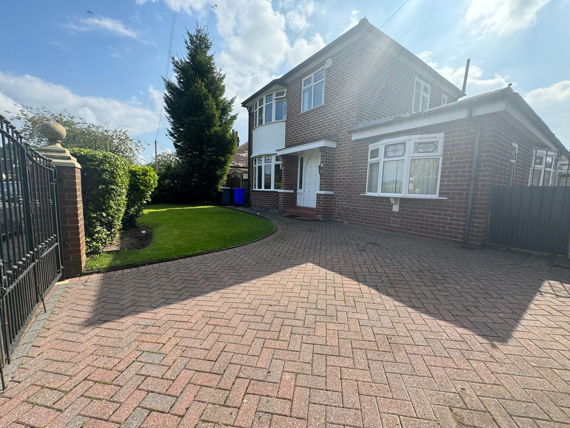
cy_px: 214
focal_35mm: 14
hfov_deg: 102.1
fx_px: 231
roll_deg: -1.5
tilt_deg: -5.8
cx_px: 285
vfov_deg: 85.7
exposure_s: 1/675
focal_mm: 2.22
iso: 50
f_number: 2.2
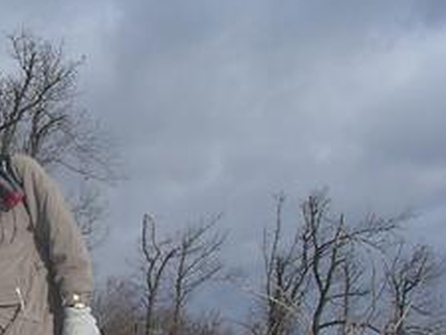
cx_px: -97
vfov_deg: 13.3
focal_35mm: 108
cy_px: 402
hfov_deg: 17.3
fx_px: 1392
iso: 100
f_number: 5.6
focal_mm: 5.8
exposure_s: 1/414
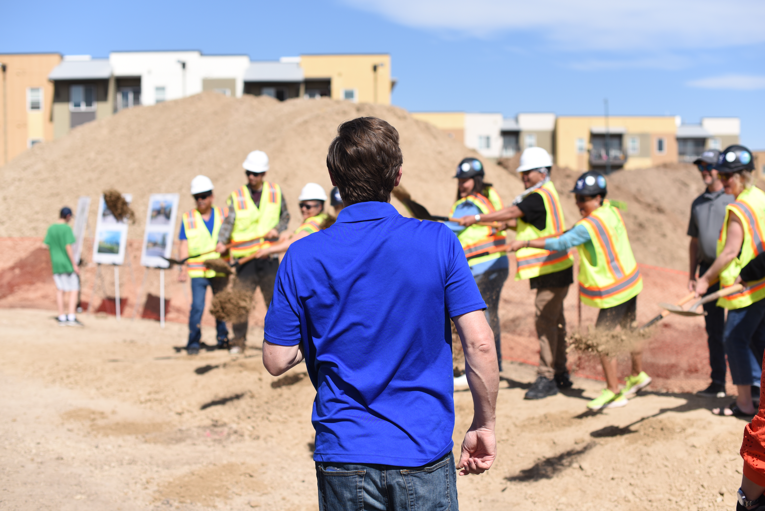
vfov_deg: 27.0
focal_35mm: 50
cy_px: 256
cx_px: 382
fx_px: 1063
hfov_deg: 39.6
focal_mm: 50
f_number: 3.5
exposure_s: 1/1600
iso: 100
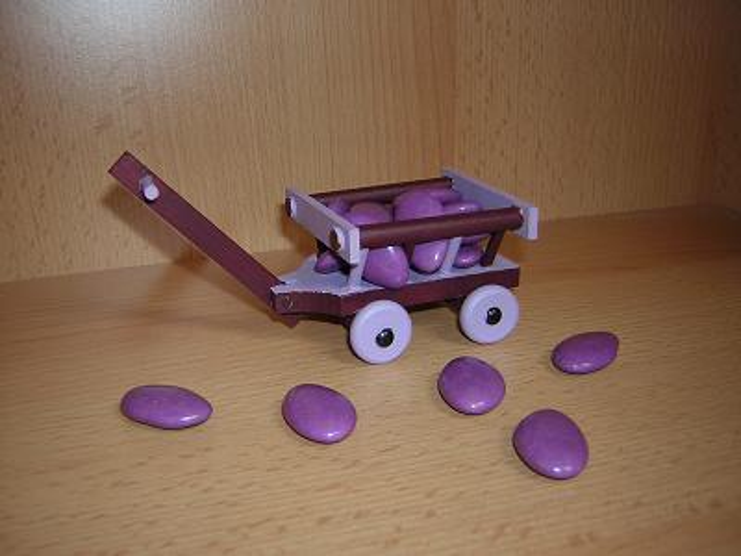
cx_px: 370
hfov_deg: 51.4
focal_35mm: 36
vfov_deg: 39.7
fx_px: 771
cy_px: 278
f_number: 2.6
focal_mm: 4.7
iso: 50
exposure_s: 1/60.1
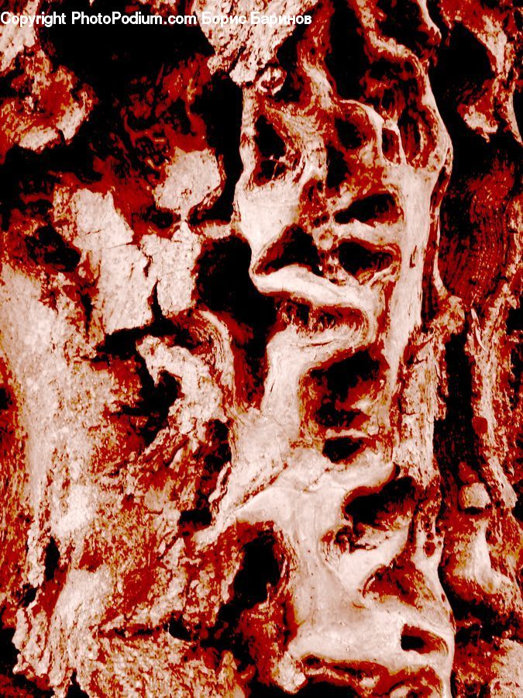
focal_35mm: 65
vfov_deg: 29.8
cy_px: 349
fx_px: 1309
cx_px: 262
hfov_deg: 22.6
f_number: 5.3
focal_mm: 11.7
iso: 160
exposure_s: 1/30
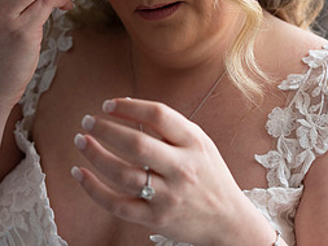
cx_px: 173
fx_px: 1375
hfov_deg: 13.6
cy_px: 87
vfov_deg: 10.2
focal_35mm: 145
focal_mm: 85
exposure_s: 1/1000
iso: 1600
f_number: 4
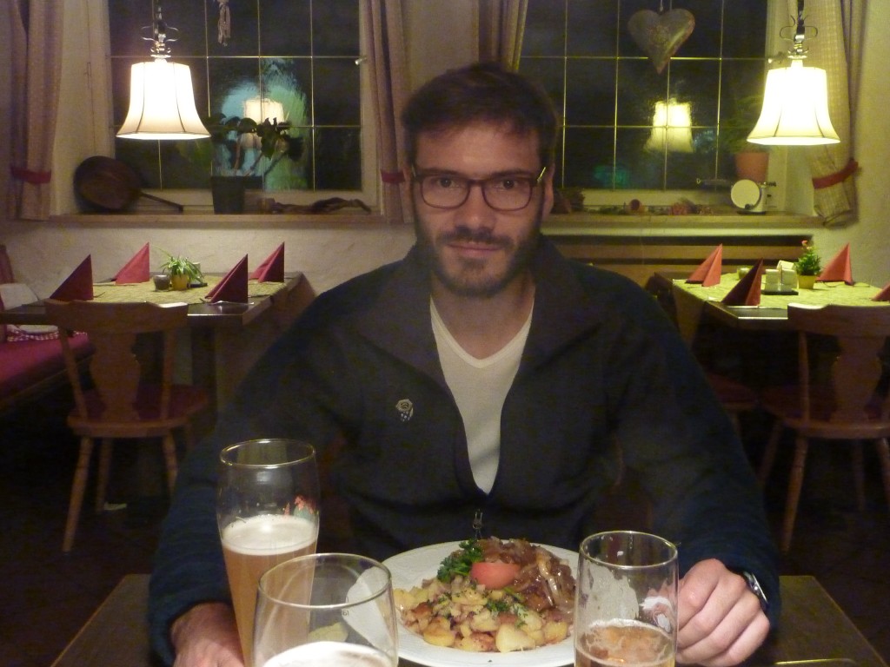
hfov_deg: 50.1
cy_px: 334
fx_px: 951
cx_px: 445
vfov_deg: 38.7
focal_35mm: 37
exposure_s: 1/13
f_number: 3.6
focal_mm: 6.1
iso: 800
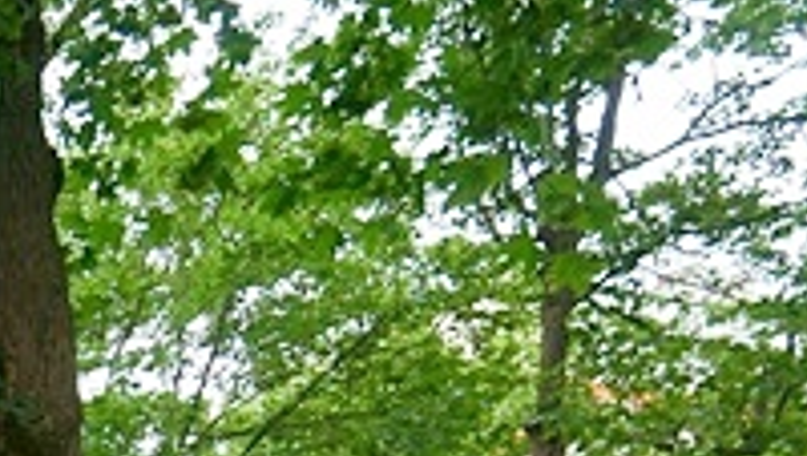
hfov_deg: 20.4
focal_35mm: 67
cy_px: 1031
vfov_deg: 13.9
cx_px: -698
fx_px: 1435
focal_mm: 16
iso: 125
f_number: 5.6
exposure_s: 1/50
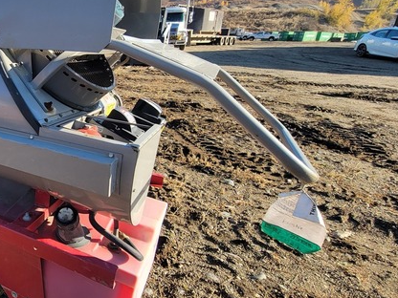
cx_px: 33
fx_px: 287
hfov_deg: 58.3
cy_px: 144
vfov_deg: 54.9
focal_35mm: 25
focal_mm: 2.2
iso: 50
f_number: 2.2
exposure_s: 1/545
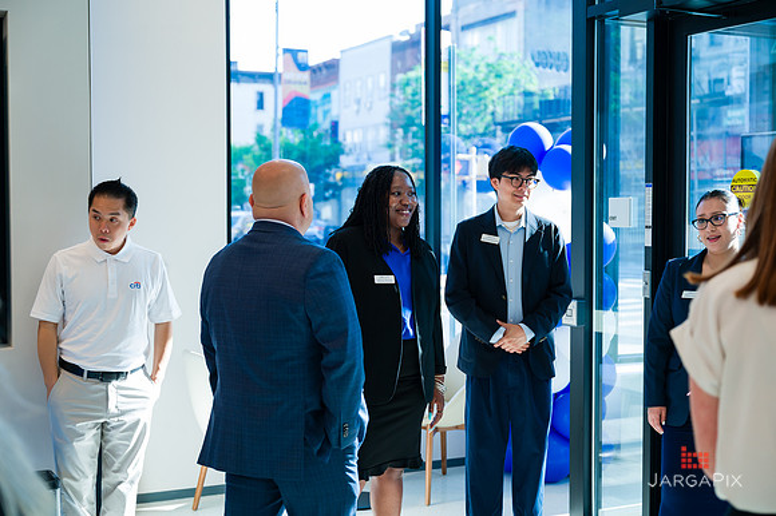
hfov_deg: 40.1
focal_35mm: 49
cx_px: 388
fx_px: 1063
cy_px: 258
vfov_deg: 27.3
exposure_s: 1/200
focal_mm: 49
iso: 320
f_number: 3.2
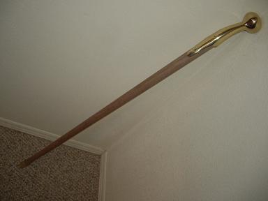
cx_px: 134
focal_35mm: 38
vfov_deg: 37.7
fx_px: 294
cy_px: 100
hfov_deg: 49.0
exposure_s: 1/40
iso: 200
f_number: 2.8
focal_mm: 7.9
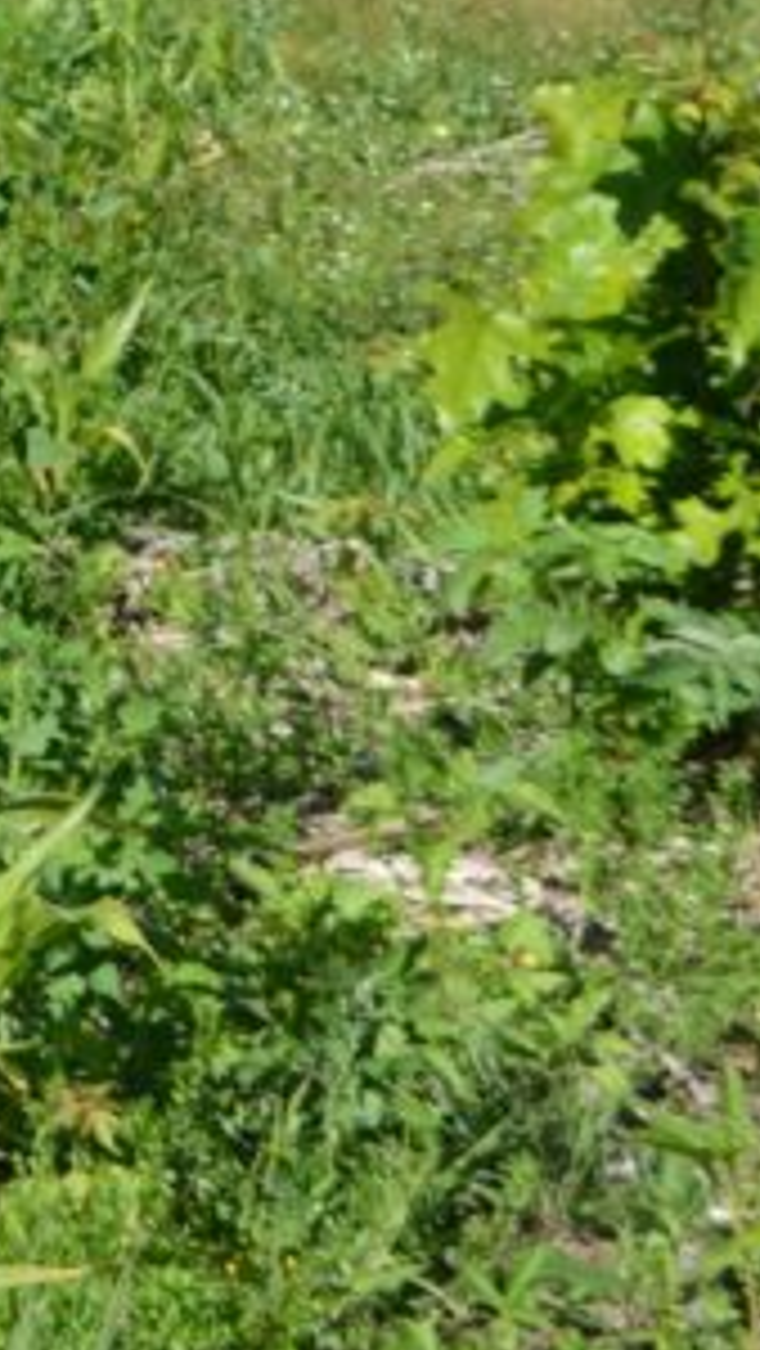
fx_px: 4938
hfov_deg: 8.3
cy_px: 99
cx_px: -818
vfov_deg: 15.4
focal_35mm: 138
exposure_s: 1/250
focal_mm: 22
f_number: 8
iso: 100
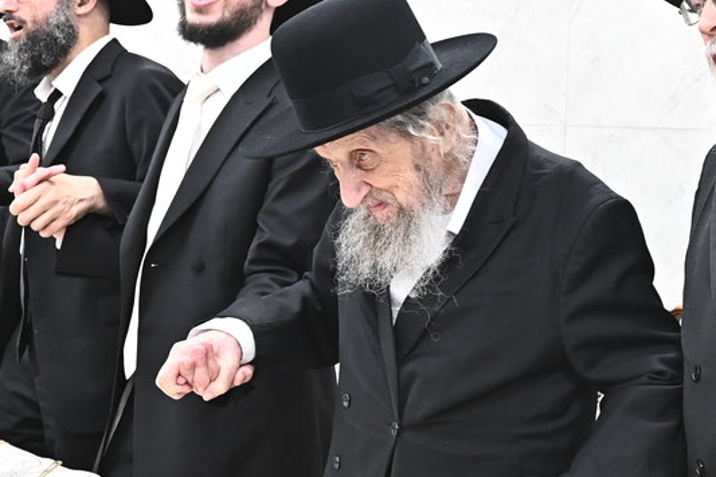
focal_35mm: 63
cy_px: 115
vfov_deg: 21.4
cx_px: 712
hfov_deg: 29.8
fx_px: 1253
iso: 2500
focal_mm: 24
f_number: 3.5
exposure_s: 1/200
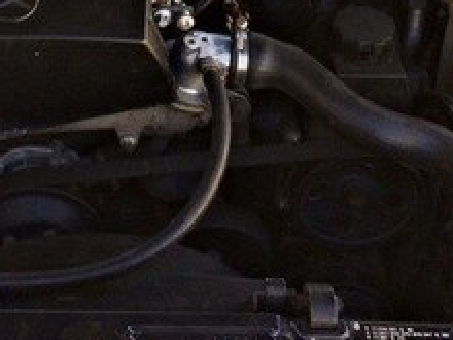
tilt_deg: -31.5
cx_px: 101
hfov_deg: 22.2
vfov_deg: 15.8
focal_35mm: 87
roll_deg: -0.3
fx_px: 1139
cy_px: -143
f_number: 2.2
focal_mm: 4.15
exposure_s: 1/285
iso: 32
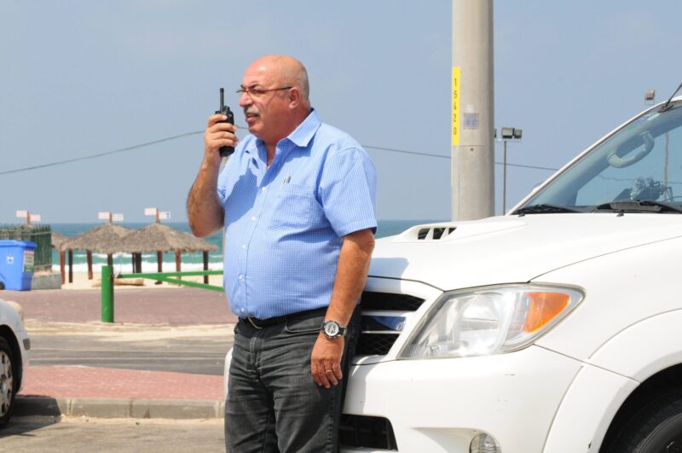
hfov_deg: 16.7
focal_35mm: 123
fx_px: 2327
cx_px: 341
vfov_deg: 11.1
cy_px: 226
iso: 640
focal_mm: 82
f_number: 14
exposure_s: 1/500
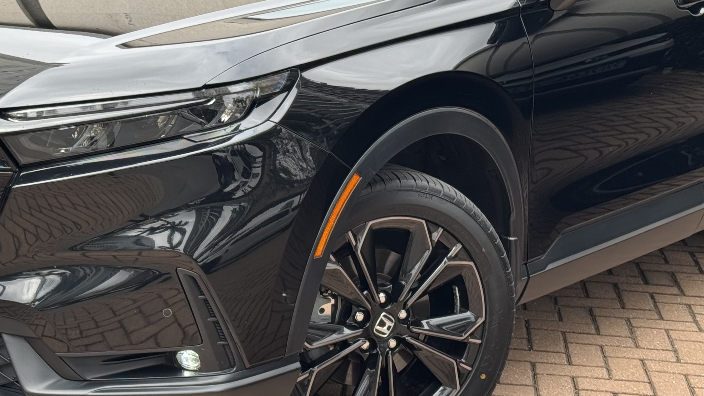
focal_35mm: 90
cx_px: 177
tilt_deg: -10.7
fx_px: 1680
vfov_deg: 13.4
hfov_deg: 23.4
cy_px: 139
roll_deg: +0.0
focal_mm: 6.76
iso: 64
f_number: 1.78
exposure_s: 1/255
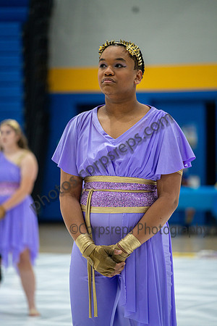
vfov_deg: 11.1
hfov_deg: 7.4
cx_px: 108
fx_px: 1673
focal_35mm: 185
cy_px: 163
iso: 3200
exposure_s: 1/500
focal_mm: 185
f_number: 4
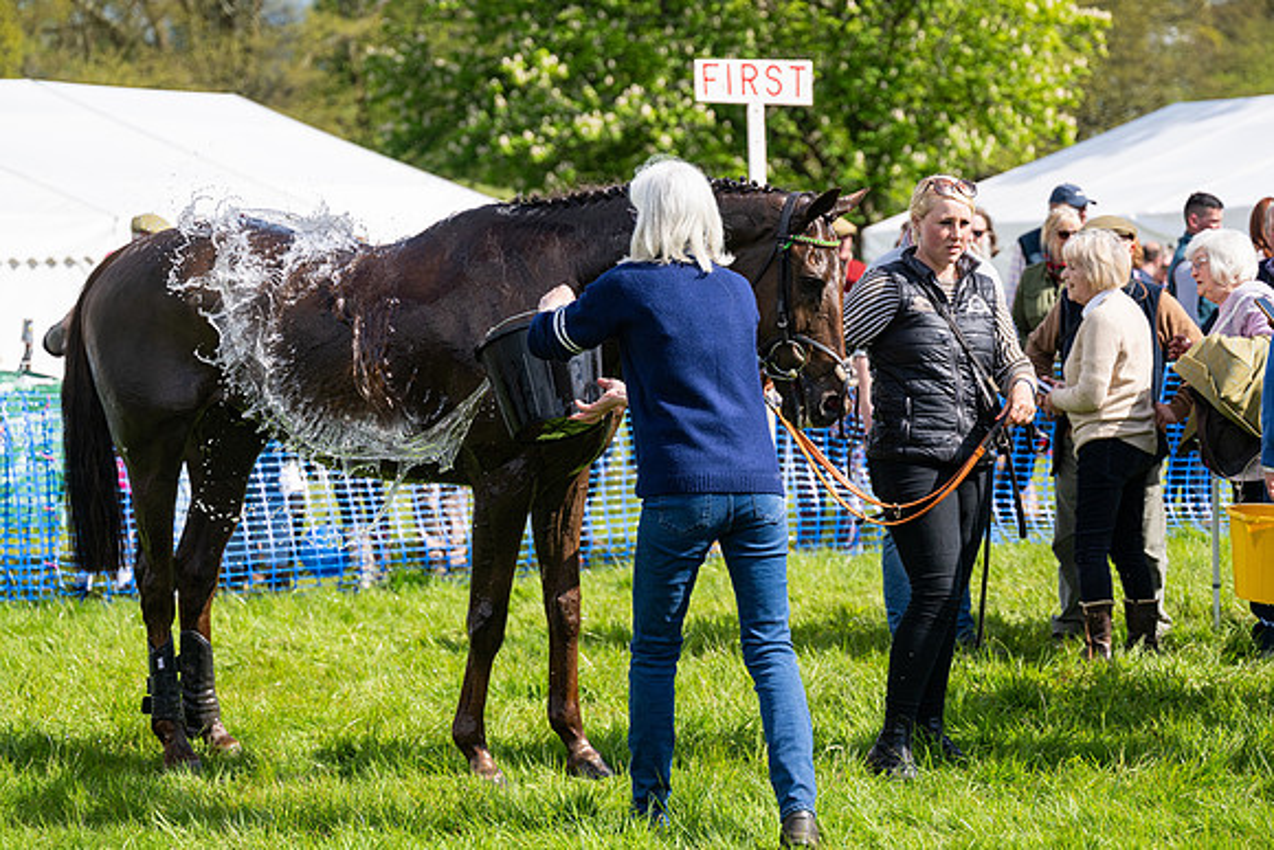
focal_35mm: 98
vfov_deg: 14.0
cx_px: 637
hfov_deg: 20.8
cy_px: 425
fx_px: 3469
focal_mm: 98
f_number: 4
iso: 200
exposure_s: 1/1600
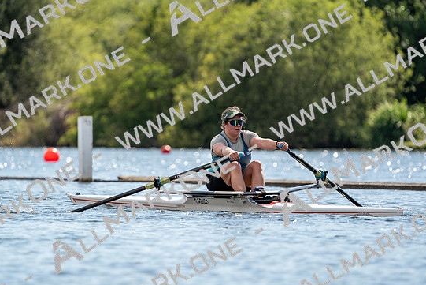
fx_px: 5598
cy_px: 152
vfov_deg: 2.9
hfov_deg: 4.4
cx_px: 213
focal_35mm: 473
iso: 250
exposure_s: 1/2000
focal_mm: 441
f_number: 6.3
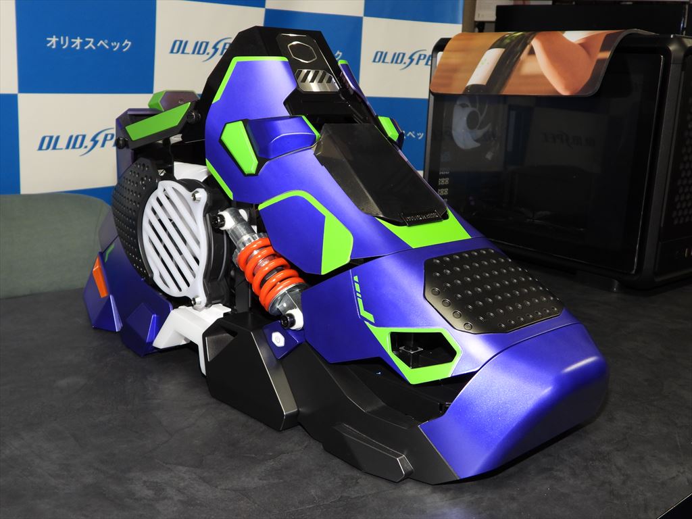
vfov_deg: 37.7
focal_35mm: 38
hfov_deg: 49.0
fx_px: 760
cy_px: 260
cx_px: 346
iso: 200
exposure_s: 1/30
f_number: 3.2
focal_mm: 6.8
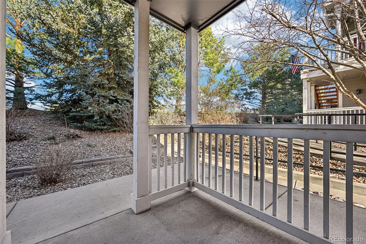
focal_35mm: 14
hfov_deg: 104.3
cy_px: 122
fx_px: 142
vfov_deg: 81.2
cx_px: 183
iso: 64
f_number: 8
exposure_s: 1/25
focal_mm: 14
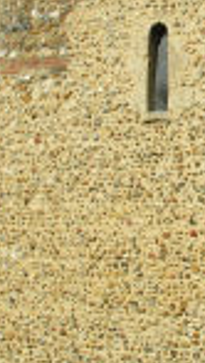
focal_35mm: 119
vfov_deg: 17.9
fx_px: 1147
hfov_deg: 10.2
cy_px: 89
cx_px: 194
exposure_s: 1/207
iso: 50
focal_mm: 8.9
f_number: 6.3
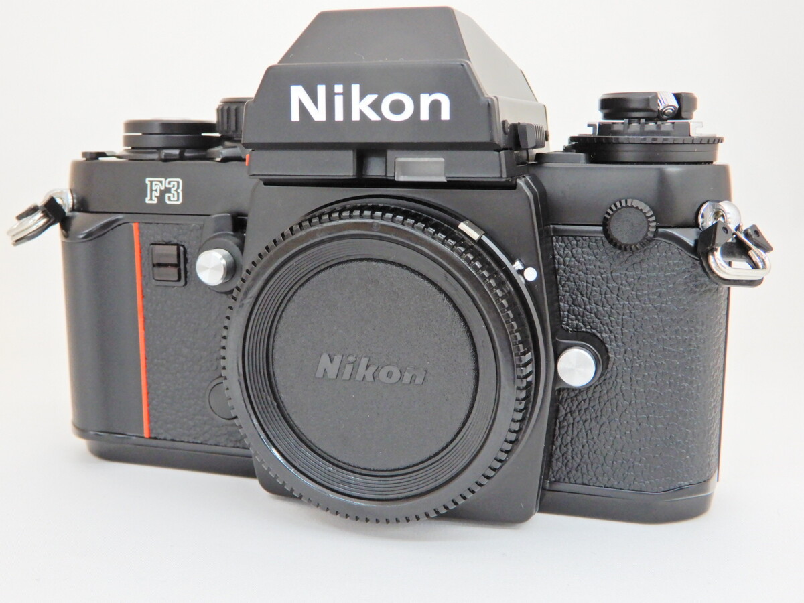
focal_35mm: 42
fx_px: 976
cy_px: 302
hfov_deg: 44.8
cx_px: 402
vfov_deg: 34.3
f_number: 4
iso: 400
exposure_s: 1/30
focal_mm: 7.5
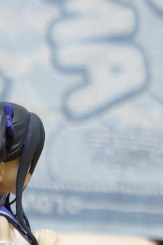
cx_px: -23
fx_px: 537
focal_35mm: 79
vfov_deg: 20.6
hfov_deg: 16.7
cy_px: 400
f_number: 1.8
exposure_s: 1/30
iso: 160
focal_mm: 8.8
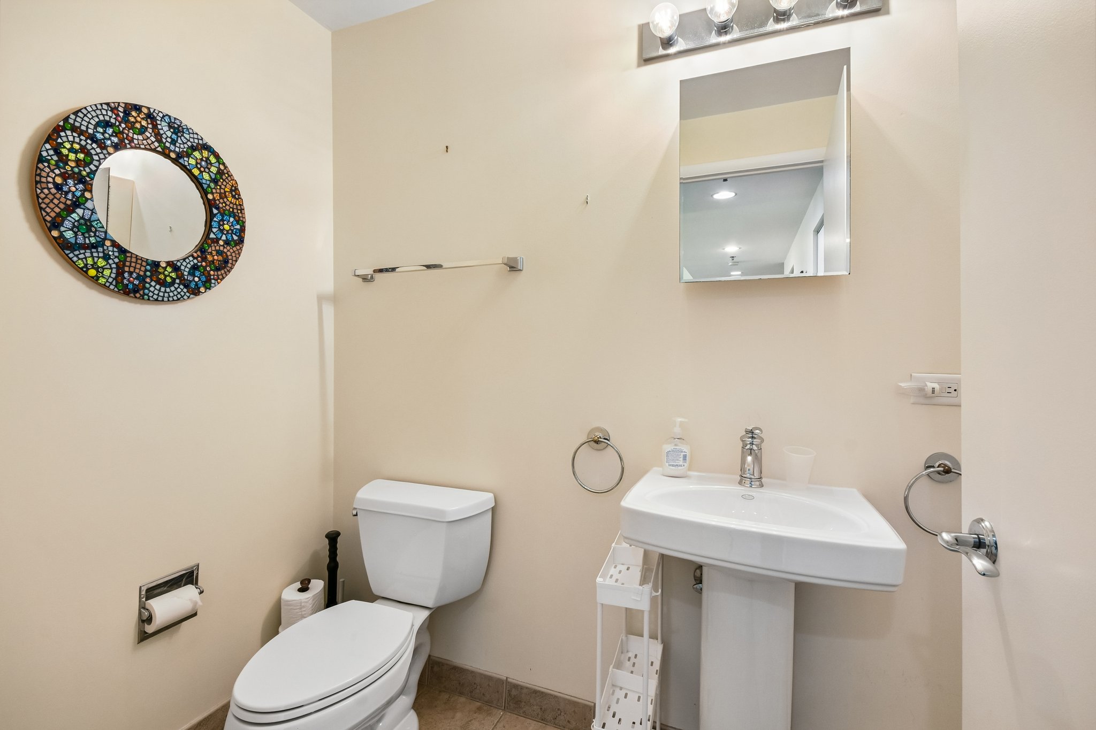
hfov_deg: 100.4
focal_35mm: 15
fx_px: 457
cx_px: 548
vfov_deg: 77.3
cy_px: 365
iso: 400
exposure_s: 1/25
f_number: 8
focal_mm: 10
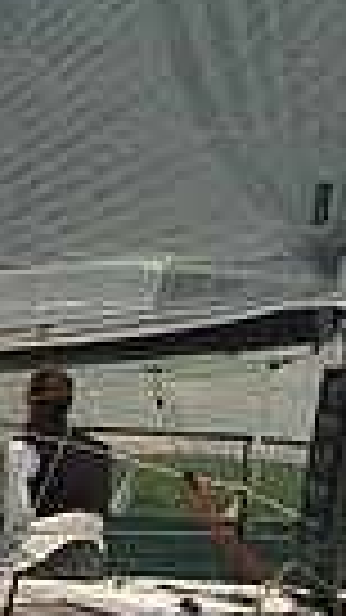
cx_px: 76
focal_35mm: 498
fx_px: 8128
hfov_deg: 2.4
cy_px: 551
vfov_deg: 4.3
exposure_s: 1/800
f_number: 8
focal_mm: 112
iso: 400
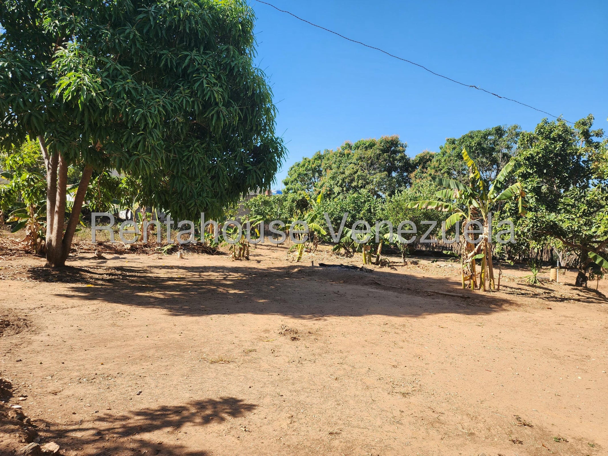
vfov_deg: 58.9
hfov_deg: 73.9
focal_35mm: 23
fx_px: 404
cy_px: 228
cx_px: 304
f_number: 1.8
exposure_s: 1/647
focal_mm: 6.4
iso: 12
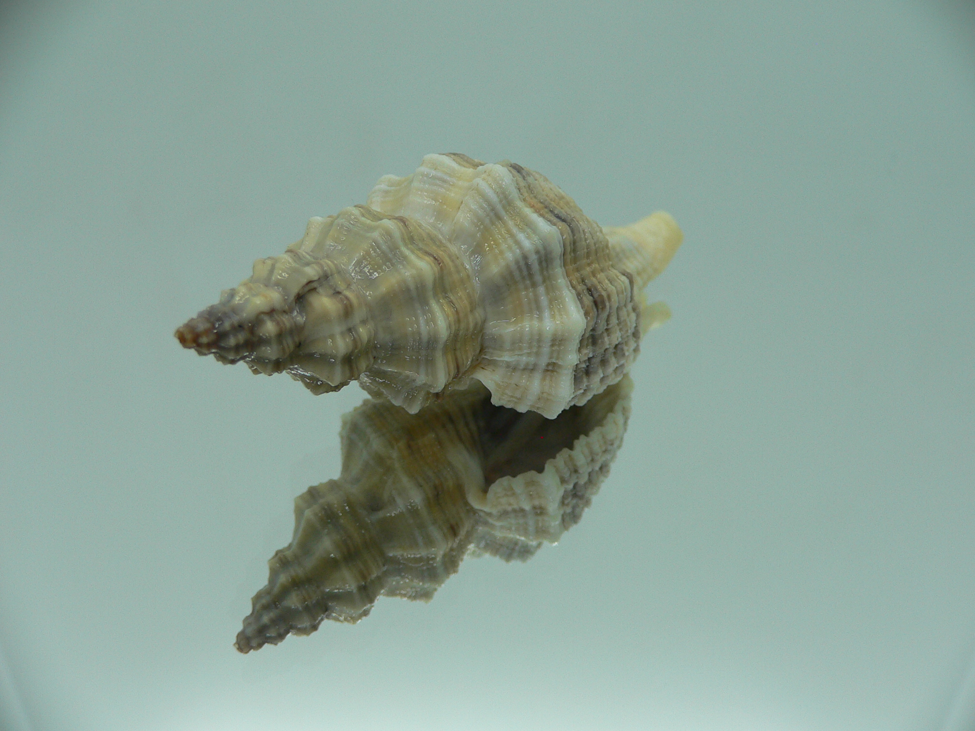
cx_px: 488
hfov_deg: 52.6
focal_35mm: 35
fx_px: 986
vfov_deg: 40.7
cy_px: 366
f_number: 2.8
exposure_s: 1/60
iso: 80
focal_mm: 4.6
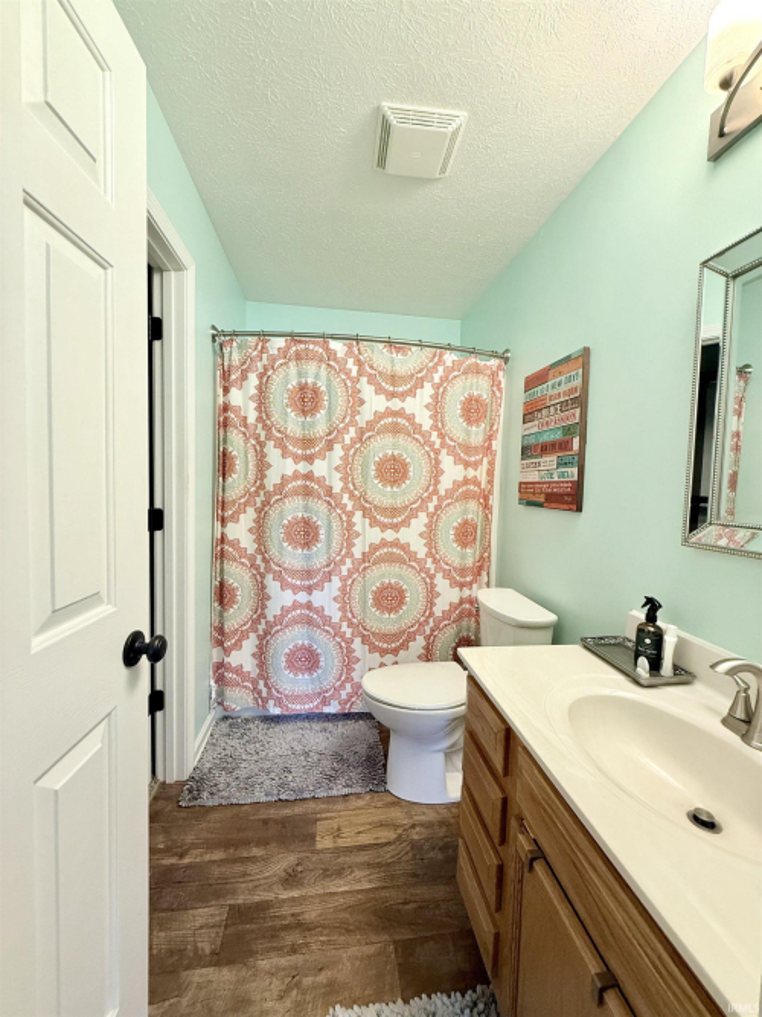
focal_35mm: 14
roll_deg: -1.6
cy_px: 508
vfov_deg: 102.1
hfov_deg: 85.7
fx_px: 411
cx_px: 381
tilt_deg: -3.0
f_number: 2.2
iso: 200
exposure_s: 1/120
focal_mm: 2.22
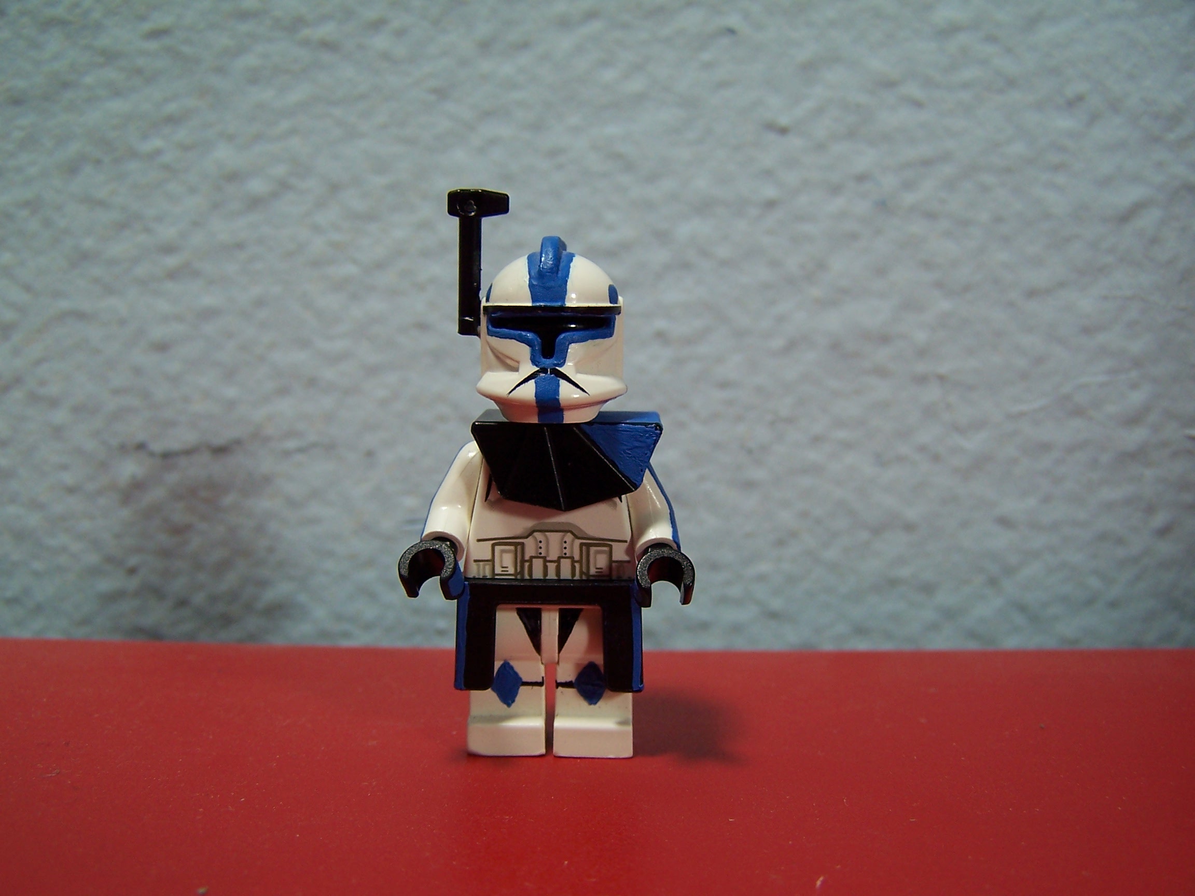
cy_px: 448
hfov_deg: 49.0
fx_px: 1312
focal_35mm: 38
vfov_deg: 37.7
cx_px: 598
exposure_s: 1/30
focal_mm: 6.3
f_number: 2.8
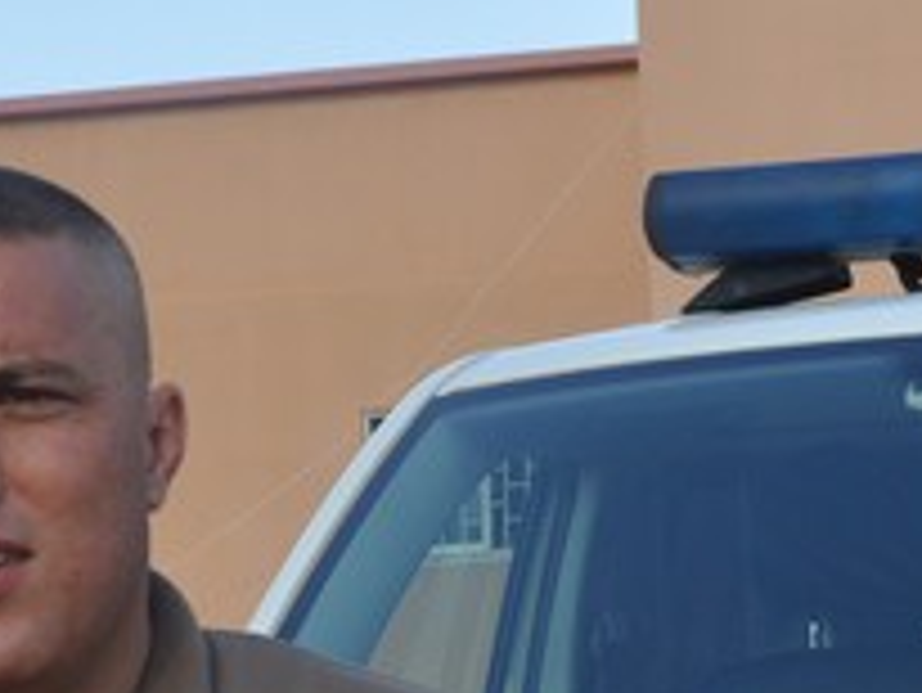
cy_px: 776
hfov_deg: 15.6
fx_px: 3358
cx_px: 621
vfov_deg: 11.6
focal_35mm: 126
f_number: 8
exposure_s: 1/250
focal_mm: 28
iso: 200
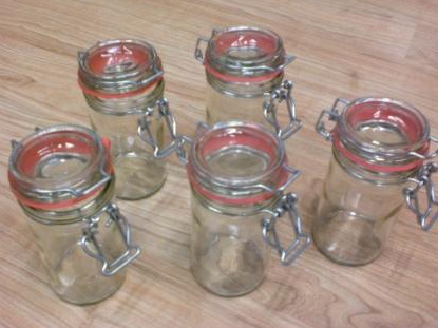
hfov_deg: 45.8
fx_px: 519
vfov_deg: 35.1
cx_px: 221
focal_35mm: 41
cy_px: 157
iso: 400
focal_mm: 6.3
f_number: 3.1
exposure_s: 1/60
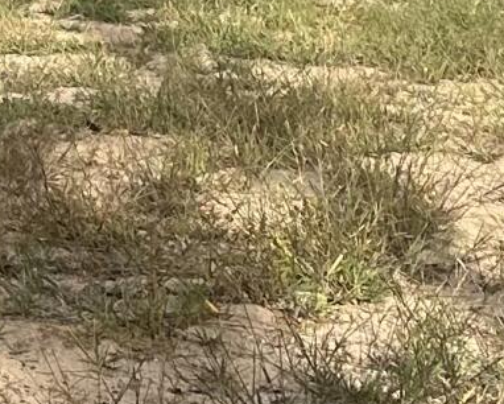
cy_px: -416
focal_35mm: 184
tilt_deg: -3.8
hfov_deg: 9.6
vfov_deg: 8.0
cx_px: -566
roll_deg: +0.3
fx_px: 2746
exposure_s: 1/2660
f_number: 1.78
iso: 80
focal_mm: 6.86
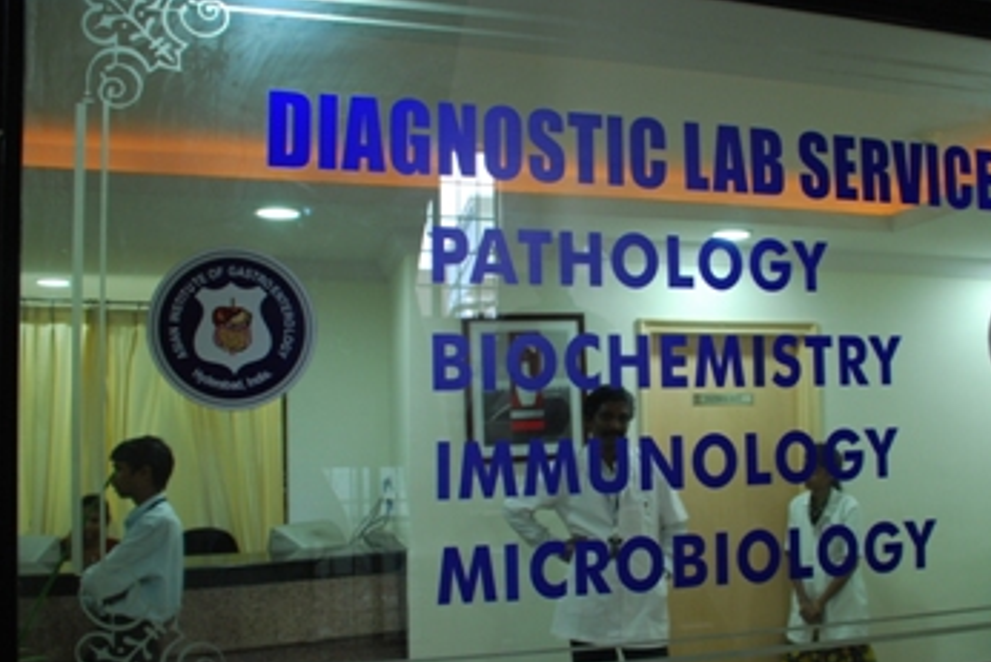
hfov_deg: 53.8
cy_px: 398
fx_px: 964
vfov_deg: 37.7
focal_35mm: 35
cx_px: 622
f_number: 3.5
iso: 400
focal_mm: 18
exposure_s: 1/25
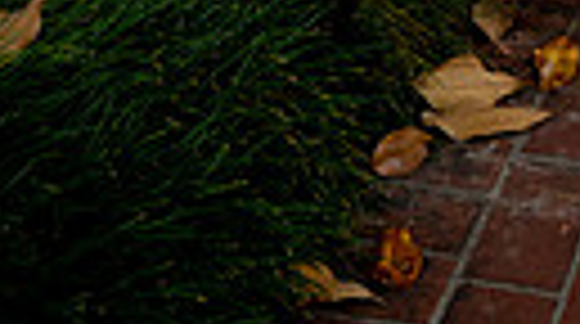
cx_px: 596
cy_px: -630
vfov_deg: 10.2
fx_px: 1351
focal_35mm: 88
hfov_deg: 23.1
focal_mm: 24
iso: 250
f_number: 4.5
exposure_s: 1/320
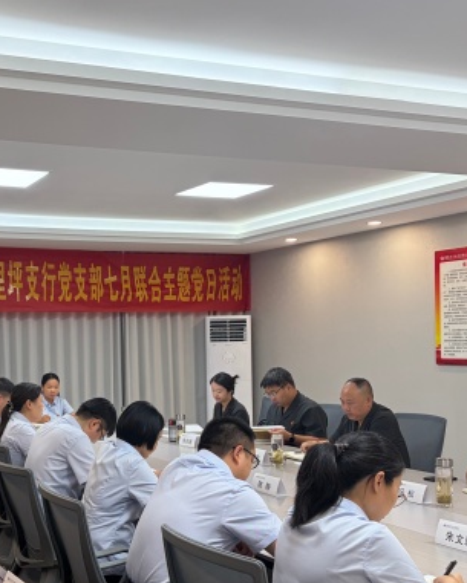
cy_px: 349
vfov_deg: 38.6
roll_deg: +1.3
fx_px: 829
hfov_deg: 30.7
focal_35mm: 48
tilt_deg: -0.3
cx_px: 93
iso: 100
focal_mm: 5.96
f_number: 1.6
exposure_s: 1/100
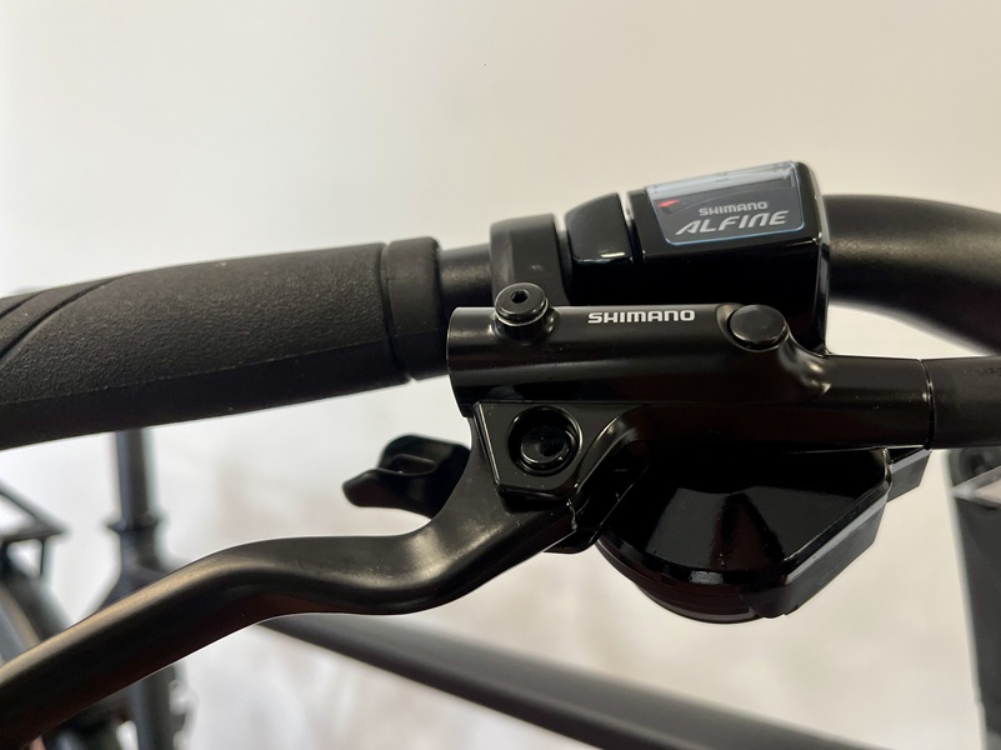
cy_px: 375
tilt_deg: -13.2
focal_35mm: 26
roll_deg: -4.4
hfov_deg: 67.3
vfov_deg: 53.0
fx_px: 752
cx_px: 500
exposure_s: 1/100
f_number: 1.6
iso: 100
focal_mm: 5.1
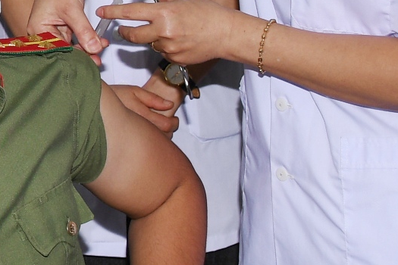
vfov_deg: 7.7
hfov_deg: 11.1
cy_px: -142
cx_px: -256
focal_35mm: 175
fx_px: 1935
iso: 125
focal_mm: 22
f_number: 4.5
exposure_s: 1/200
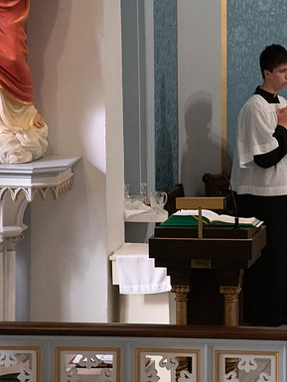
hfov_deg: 3.4
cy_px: 191
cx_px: 273
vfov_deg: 4.6
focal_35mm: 435
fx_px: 4806
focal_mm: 300
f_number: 10
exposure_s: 1/60
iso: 4000
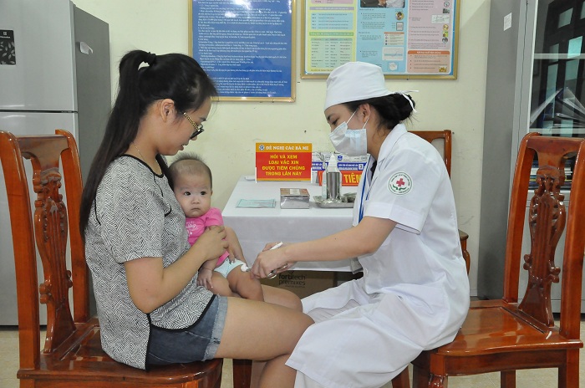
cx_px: 292
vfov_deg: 36.7
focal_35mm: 36
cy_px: 194
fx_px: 584
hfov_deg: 53.2
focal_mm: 24
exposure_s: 1/80
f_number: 5.6
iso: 3200
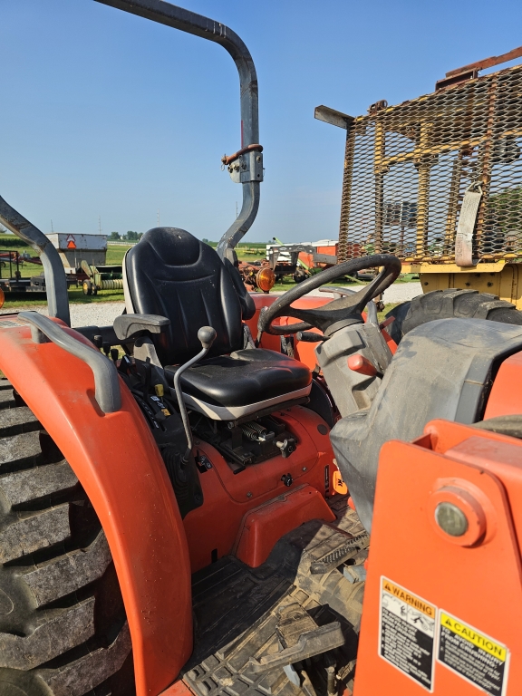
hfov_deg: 58.9
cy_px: 348
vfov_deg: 73.9
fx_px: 462
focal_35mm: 23
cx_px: 261
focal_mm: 6.3
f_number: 1.7
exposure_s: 1/2000
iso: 32
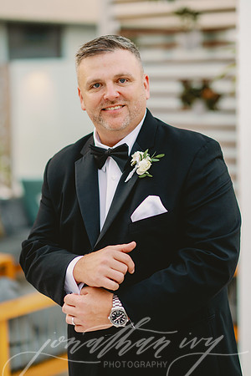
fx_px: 889
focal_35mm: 85
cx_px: 126
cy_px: 188
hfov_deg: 16.1
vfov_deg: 23.9
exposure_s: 1/250
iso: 640
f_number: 2
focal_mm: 85
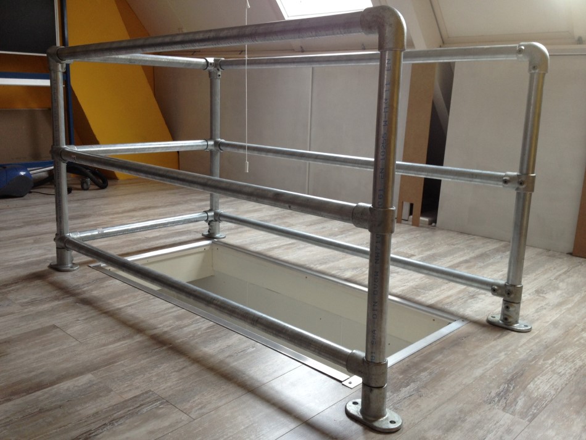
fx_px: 593
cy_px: 220
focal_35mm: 35
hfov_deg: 52.6
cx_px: 293
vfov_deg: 40.7
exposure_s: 1/60
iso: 64
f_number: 2.4
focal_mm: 4.28
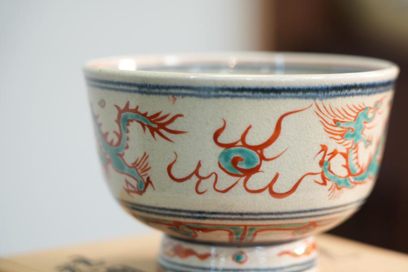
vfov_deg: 12.8
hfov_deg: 19.1
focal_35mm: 107
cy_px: 154
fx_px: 1213
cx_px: 228
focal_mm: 90
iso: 1600
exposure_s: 1/100
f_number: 4
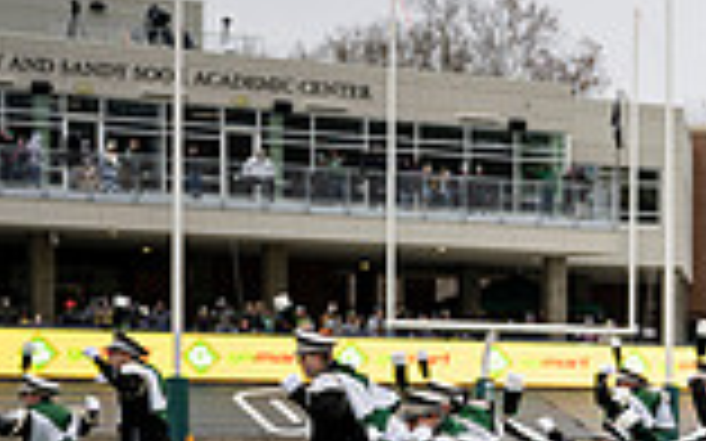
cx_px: 1255
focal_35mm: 143
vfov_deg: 9.0
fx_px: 2750
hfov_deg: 13.2
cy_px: 533
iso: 100
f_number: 2.8
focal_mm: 38
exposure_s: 1/500
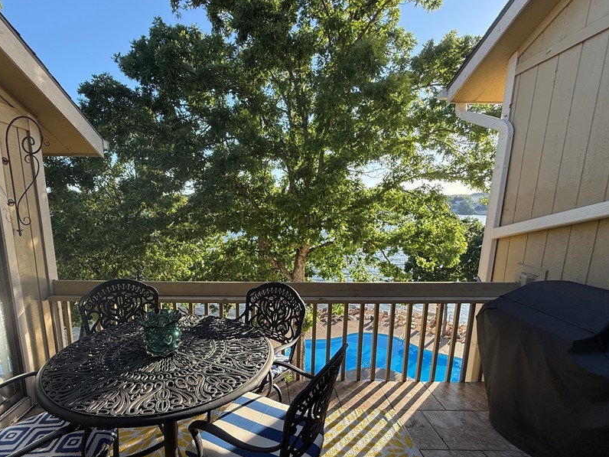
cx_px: 264
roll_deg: -0.4
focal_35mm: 18
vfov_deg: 71.1
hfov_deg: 87.3
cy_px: 266
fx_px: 317
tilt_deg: -10.9
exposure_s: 1/379
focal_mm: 2.22
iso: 64
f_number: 2.2
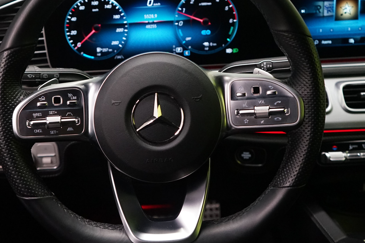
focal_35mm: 45
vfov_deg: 29.8
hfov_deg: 43.4
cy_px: 94
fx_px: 456
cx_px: 146
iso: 4000
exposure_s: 1/60
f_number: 4
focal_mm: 28
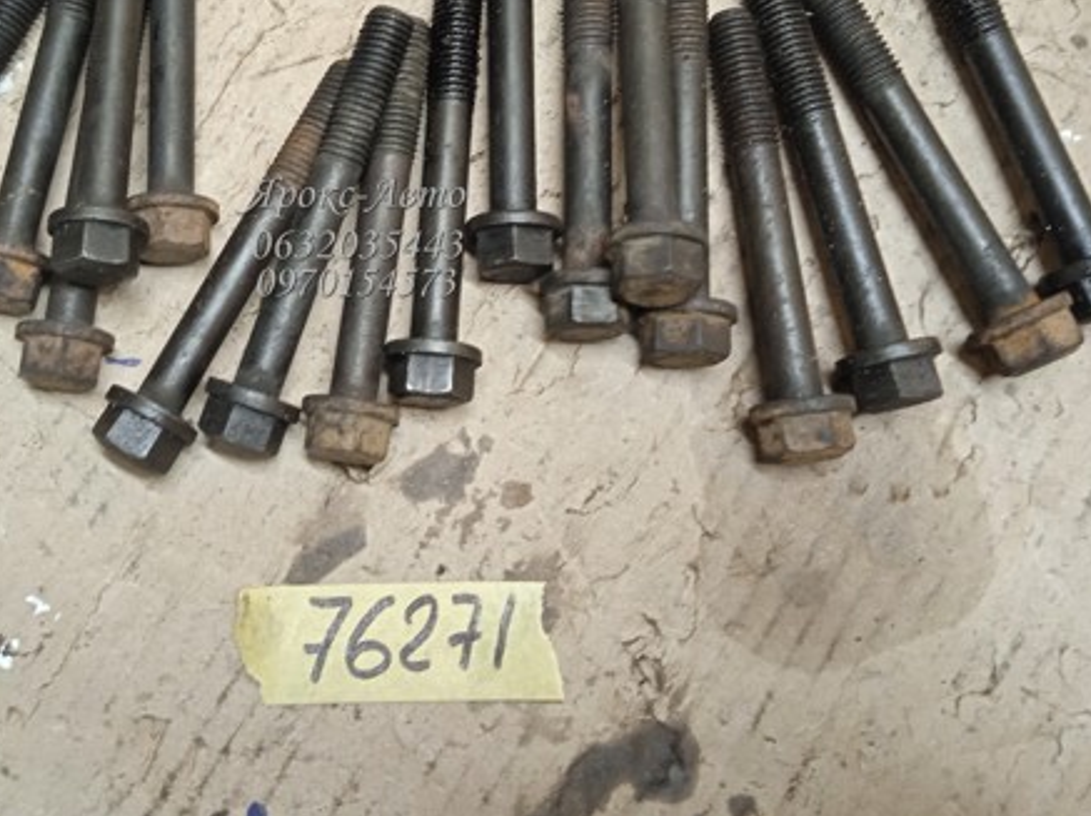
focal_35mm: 41
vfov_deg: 34.7
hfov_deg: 45.0
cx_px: 342
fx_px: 1291
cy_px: 263
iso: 311
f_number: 2.2
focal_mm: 3.43
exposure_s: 1/33.3
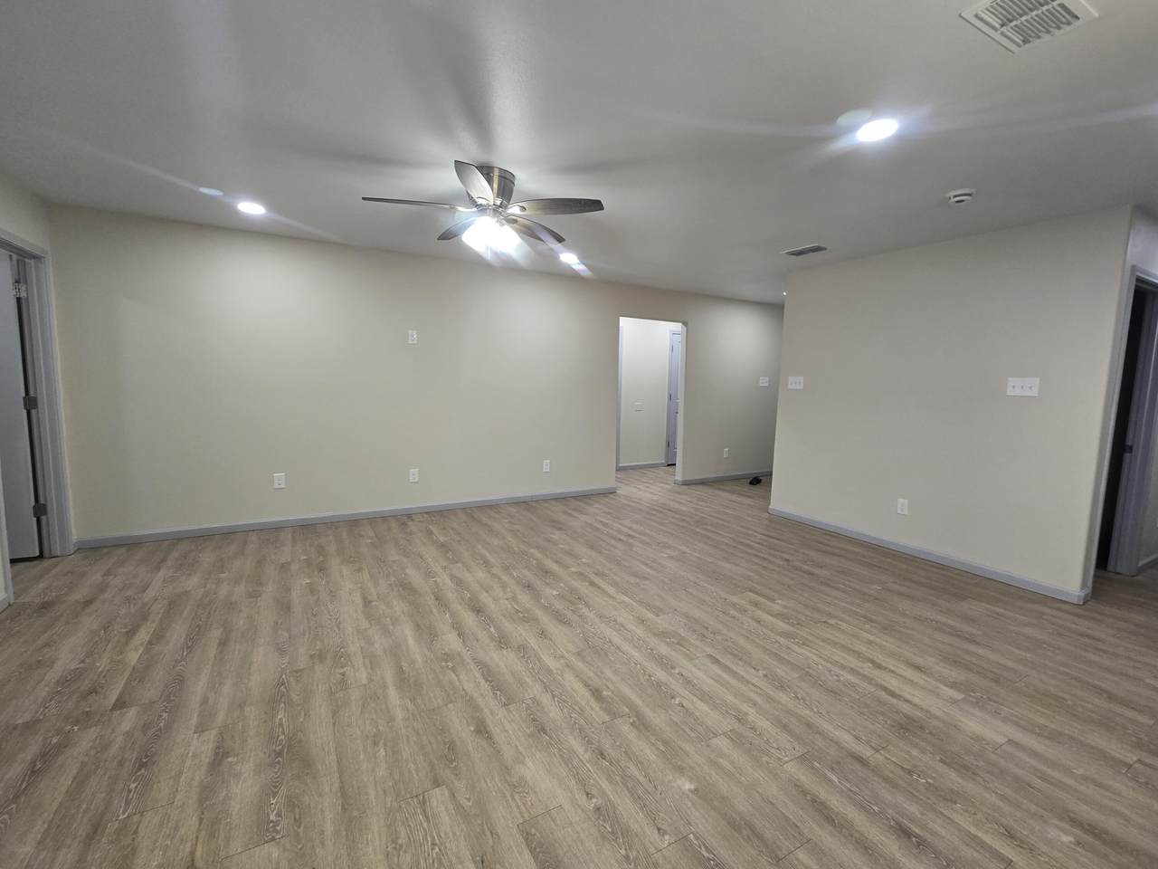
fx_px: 435
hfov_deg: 106.2
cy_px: 434
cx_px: 579
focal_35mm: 13
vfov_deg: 89.9
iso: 160
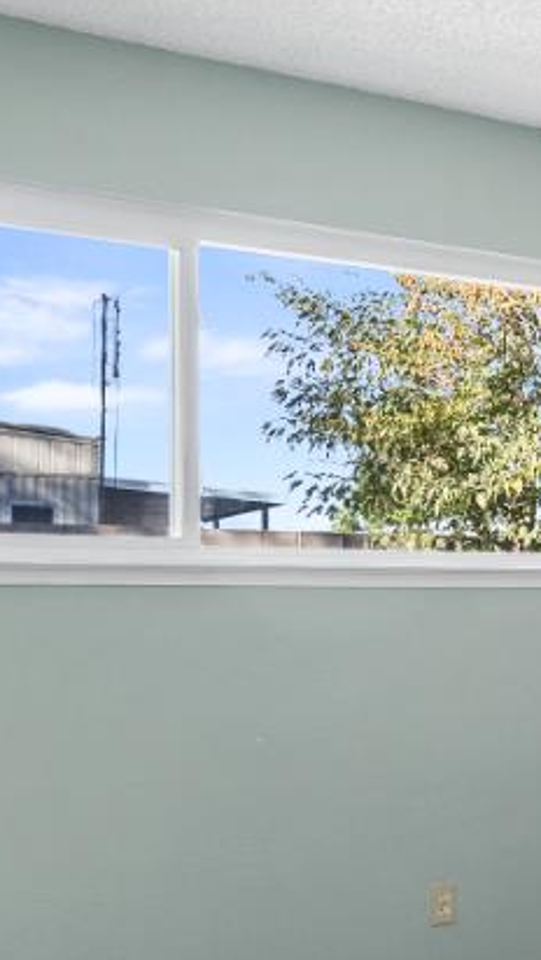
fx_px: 1554
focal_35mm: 61
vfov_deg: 34.1
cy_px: 619
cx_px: 979
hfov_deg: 16.5
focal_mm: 16
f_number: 5
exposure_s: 1/125
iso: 250
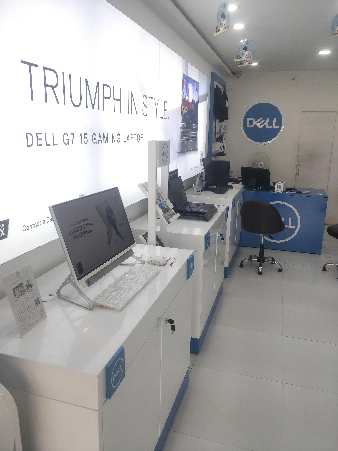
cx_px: 169
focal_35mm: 24
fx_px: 312
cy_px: 226
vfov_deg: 71.6
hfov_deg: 56.8
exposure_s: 1/100
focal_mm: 4.1
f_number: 1.7
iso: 160
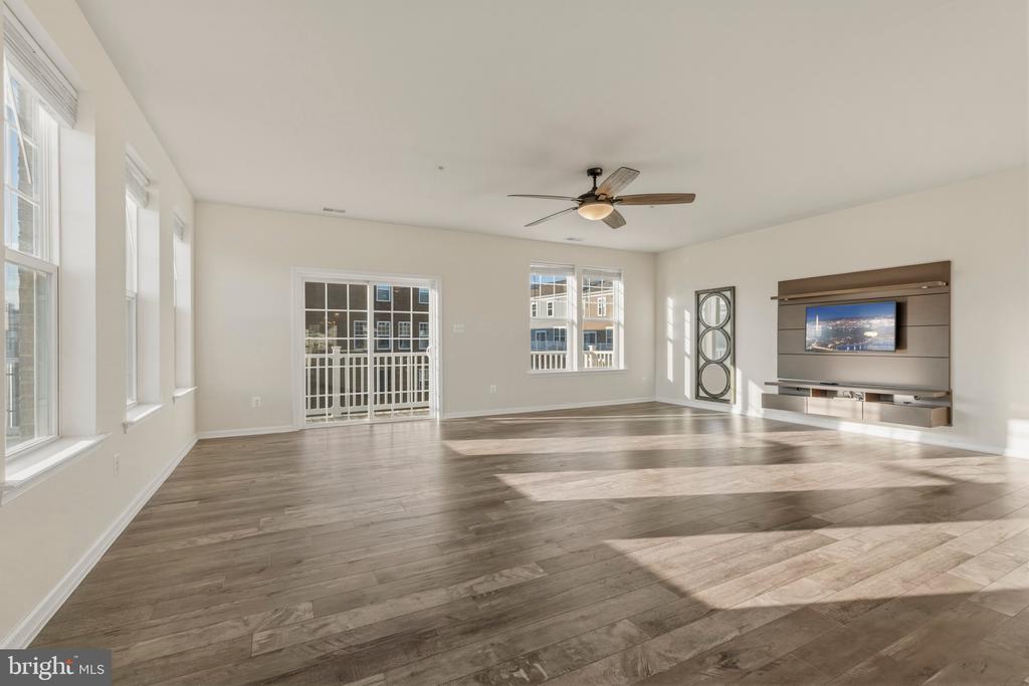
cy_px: 343
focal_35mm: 16
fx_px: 457
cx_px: 514
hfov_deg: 96.7
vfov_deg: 73.8
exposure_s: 1/160
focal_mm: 16
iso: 400
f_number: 8
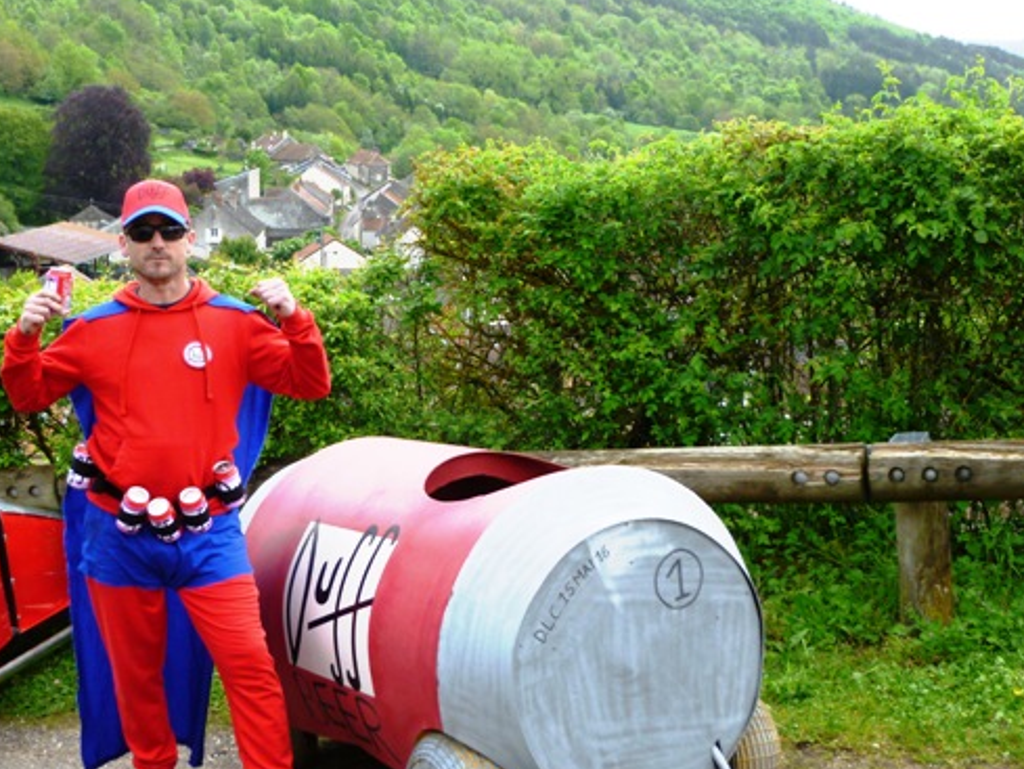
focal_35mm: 68
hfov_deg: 28.5
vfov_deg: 21.6
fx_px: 2012
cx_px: 385
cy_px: 448
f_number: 4.1
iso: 100
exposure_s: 1/160
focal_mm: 9.2
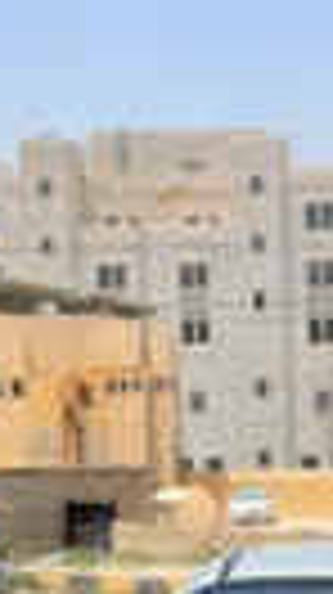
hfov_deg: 7.5
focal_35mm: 159
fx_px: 2502
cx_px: 400
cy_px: 716
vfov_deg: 13.2
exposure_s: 1/7143
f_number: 1.78
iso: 64
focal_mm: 6.76
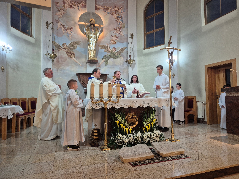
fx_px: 159
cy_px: 90
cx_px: 120
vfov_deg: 58.9
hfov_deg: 73.9
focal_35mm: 23
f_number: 1.8
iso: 400
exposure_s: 1/100
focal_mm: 5.4
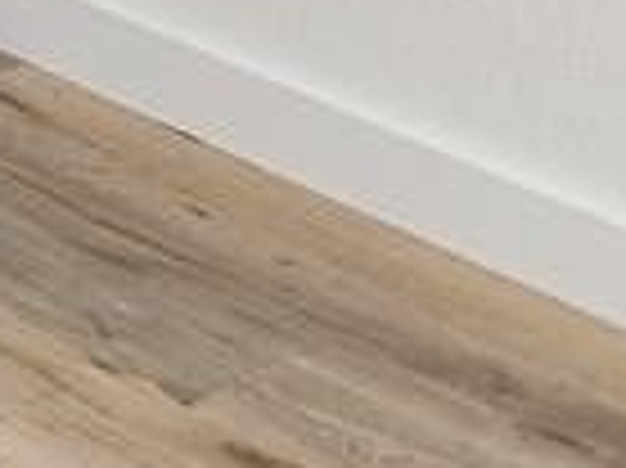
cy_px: -1143
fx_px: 3072
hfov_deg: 9.0
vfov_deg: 7.3
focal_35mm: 170
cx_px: -1351
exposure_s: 1/120
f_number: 1.8
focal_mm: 5.4
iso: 500
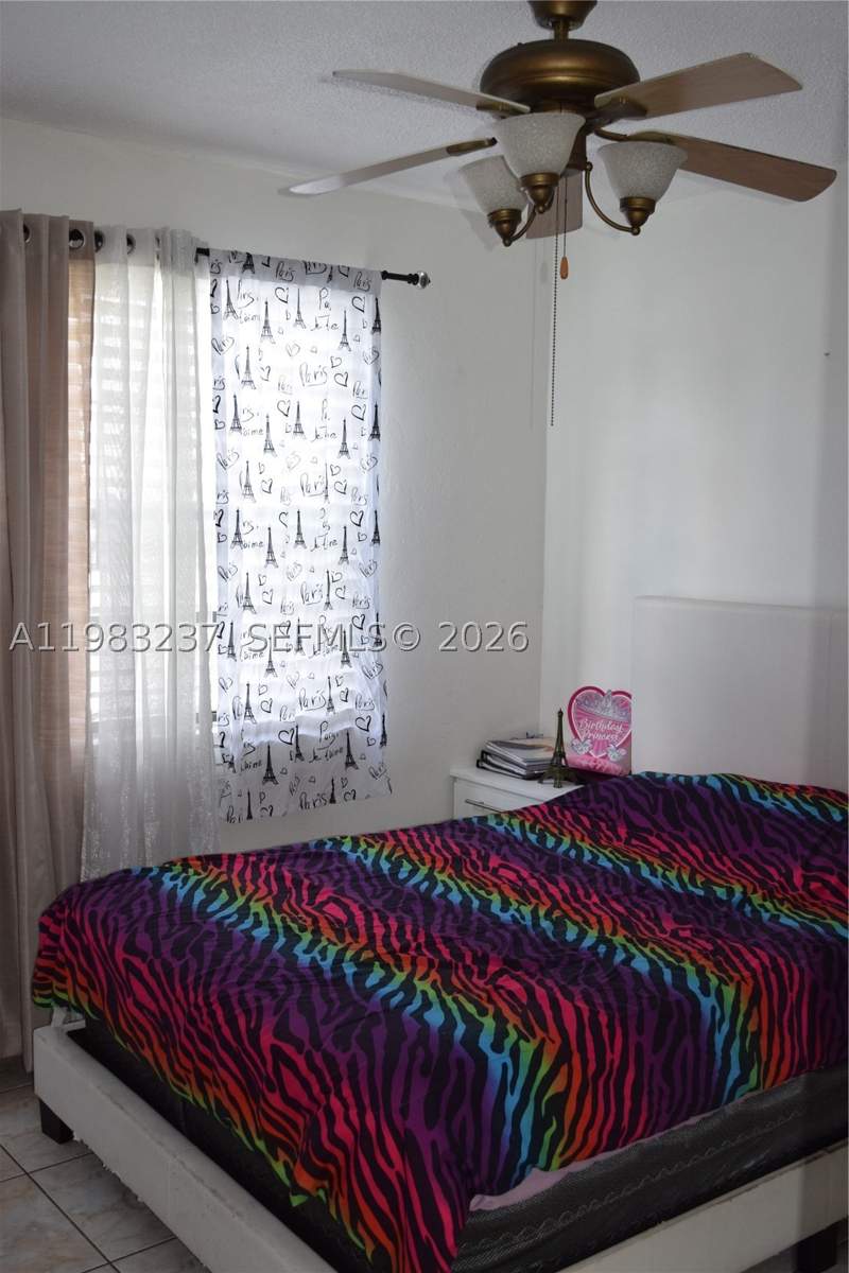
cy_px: 636
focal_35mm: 36
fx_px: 1273
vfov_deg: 53.1
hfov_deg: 36.9
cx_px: 424
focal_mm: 24
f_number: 5
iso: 800
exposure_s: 1/100
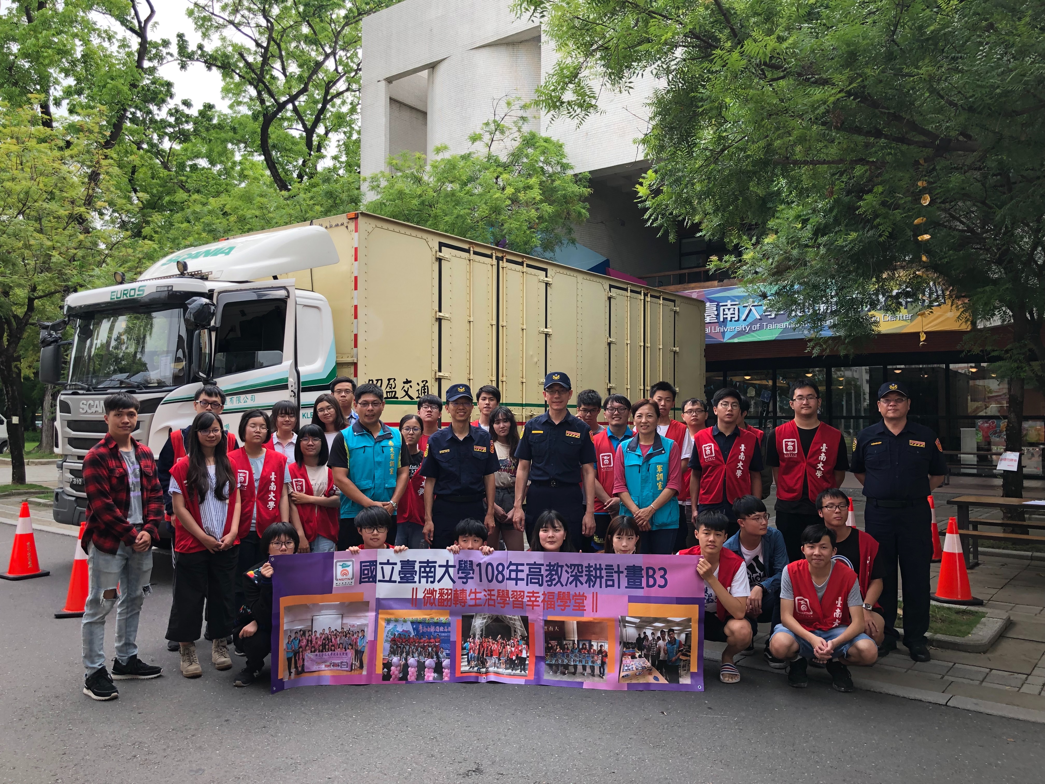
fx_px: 845
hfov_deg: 63.4
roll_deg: -1.6
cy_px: 392
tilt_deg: +1.7
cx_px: 522
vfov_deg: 49.7
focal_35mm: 28
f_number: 1.8
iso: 20
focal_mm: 4
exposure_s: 1/264
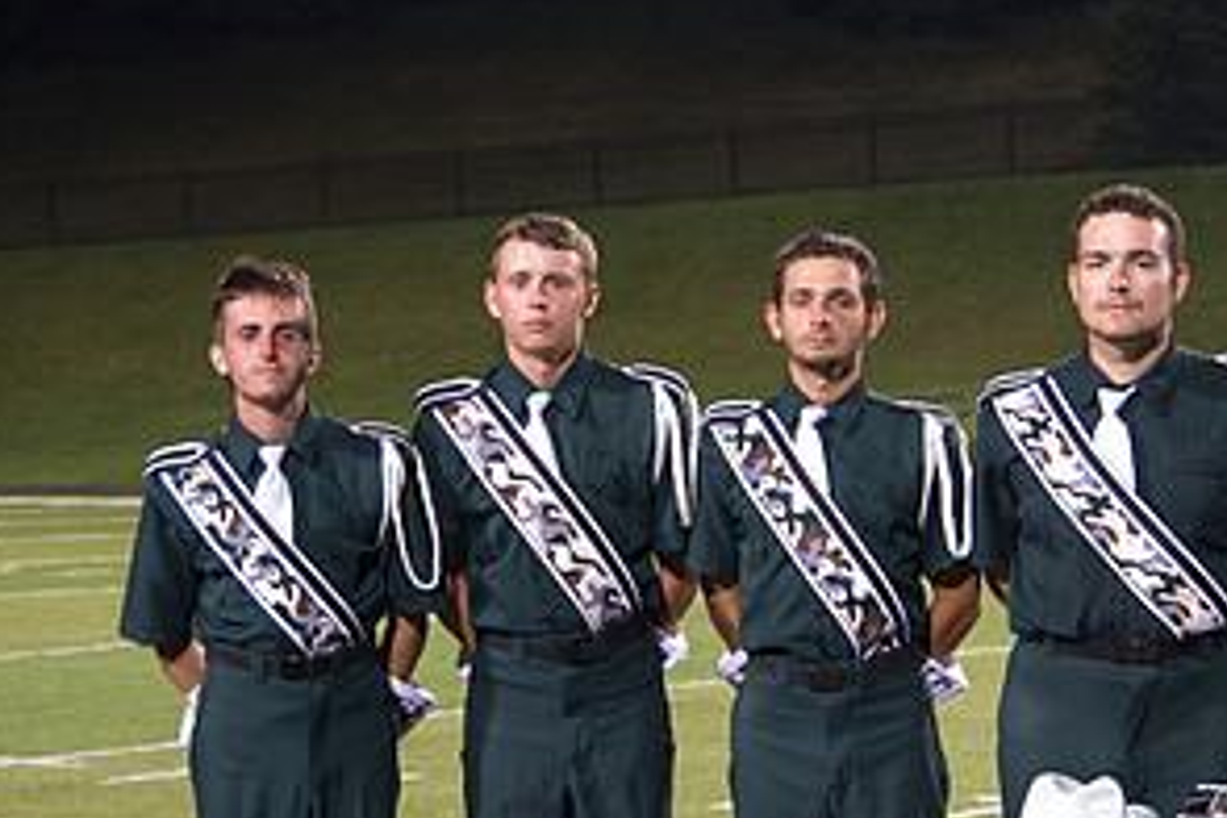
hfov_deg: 13.7
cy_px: 819
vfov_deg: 9.2
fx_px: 5078
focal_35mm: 149
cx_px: 909
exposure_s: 1/30
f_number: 5
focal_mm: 52
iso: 1000
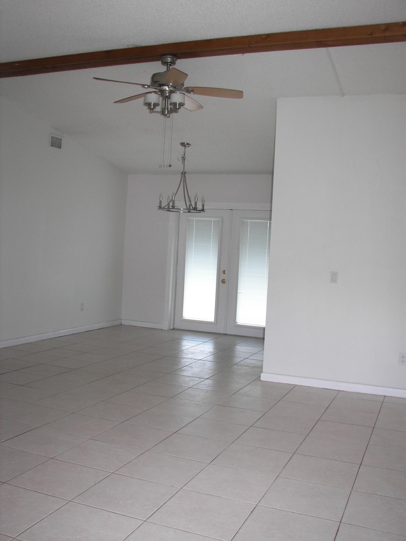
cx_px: 203
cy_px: 270
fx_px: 563
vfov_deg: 51.4
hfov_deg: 39.7
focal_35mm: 36
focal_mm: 6
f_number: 2.8
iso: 50
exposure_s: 1/30
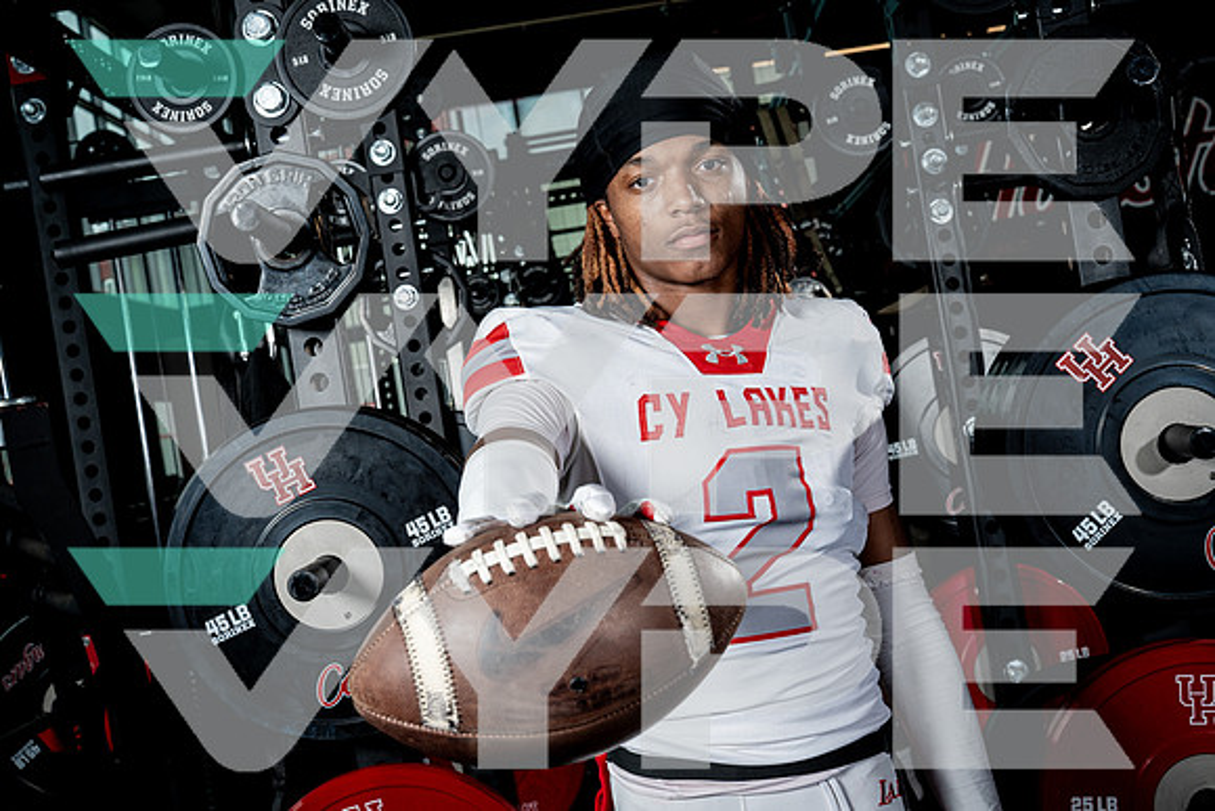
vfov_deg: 27.5
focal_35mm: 49
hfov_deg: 40.3
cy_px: 406
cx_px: 608
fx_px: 1654
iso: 640
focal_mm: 49
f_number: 9
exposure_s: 1/250
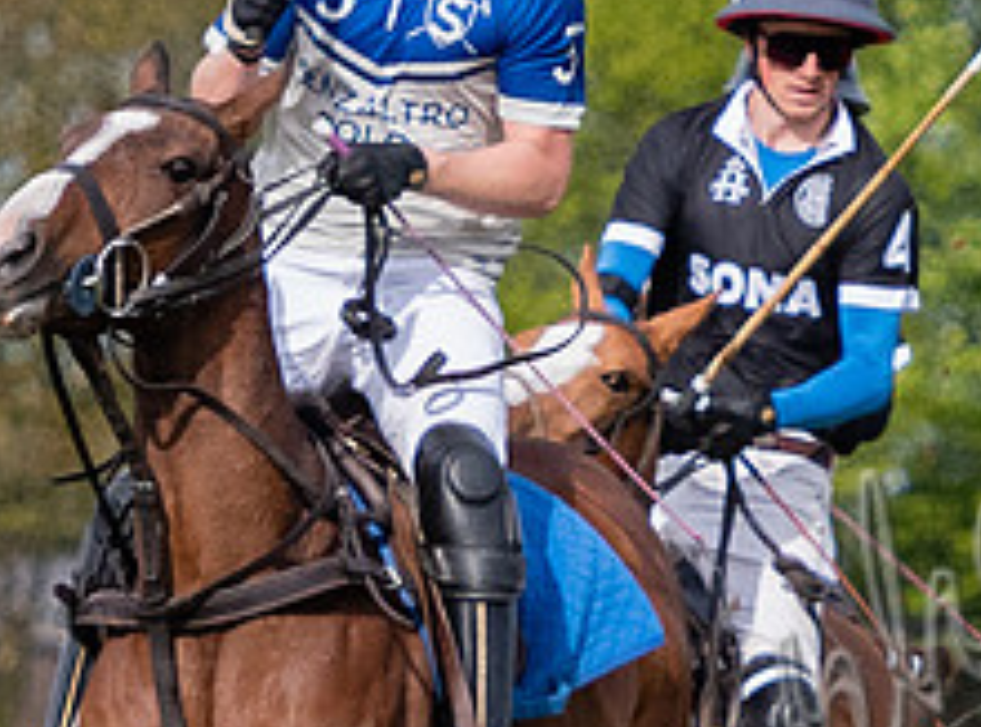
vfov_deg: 1.0
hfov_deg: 1.4
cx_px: 508
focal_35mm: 1428
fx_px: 40293
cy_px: 693
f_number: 4
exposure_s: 1/5000
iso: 640
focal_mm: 150
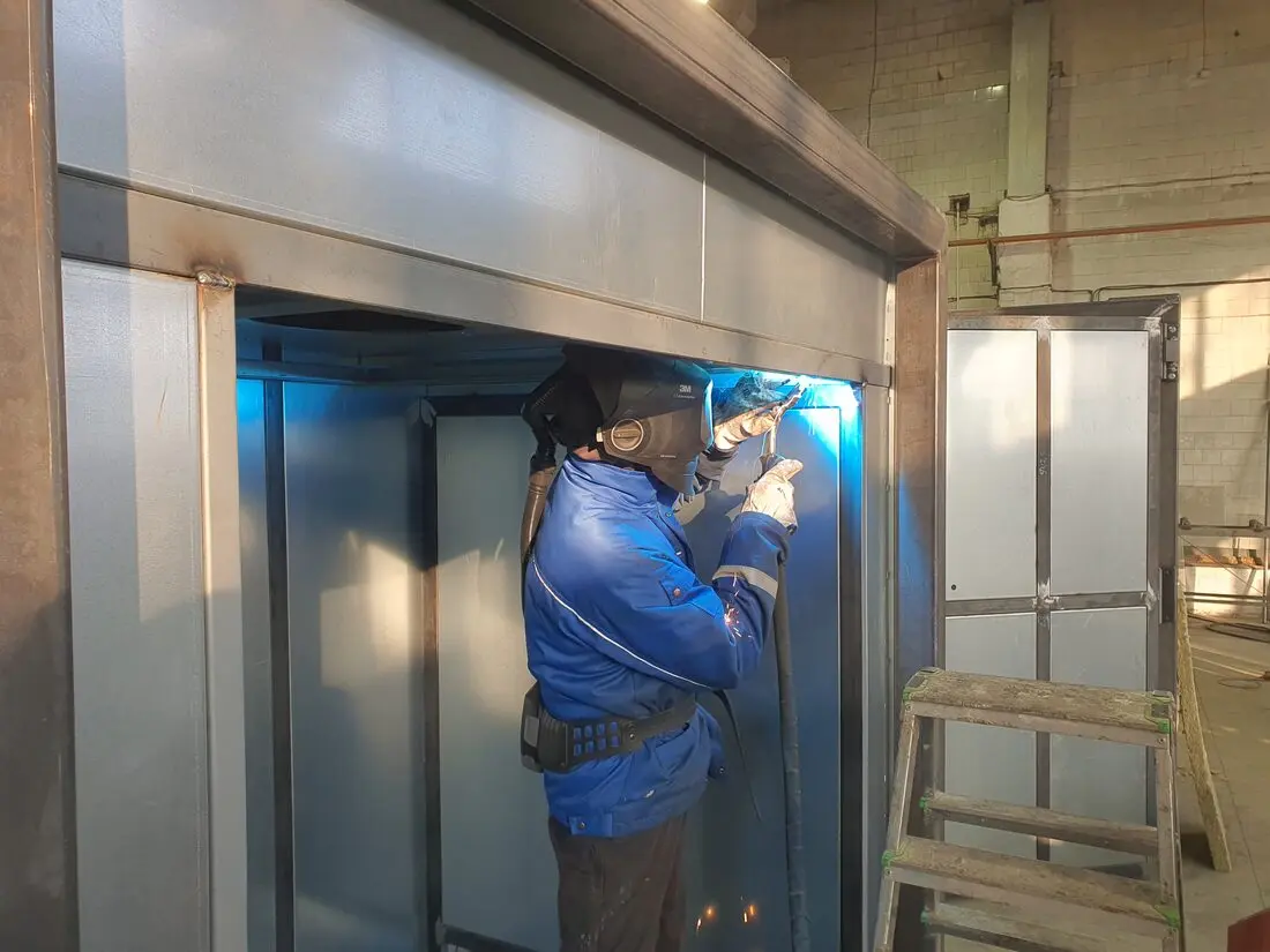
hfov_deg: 67.3
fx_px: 954
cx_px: 635
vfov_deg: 53.1
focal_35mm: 26
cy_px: 476
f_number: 2.4
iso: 50
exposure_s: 1/100
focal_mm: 4.3
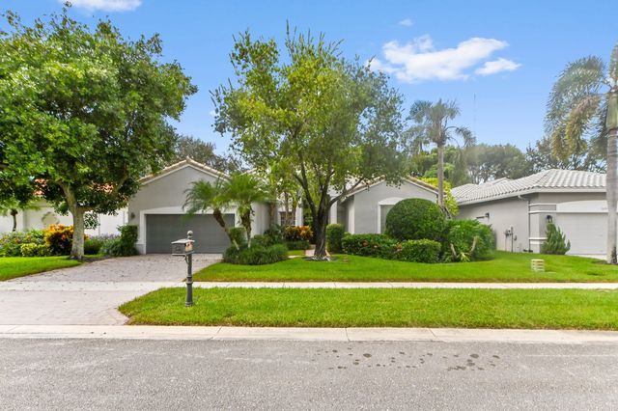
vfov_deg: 70.4
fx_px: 292
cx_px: 309
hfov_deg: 93.3
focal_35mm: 17
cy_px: 206
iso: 400
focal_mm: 17
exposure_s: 1/1250
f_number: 9
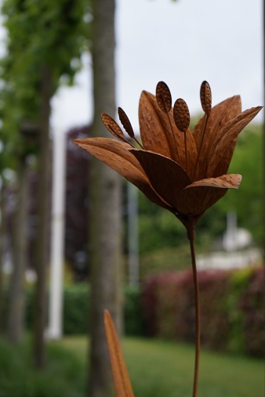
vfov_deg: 34.5
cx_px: 149
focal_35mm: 58
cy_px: 219
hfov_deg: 23.4
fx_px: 640
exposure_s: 1/160
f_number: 4.5
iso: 400
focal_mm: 49
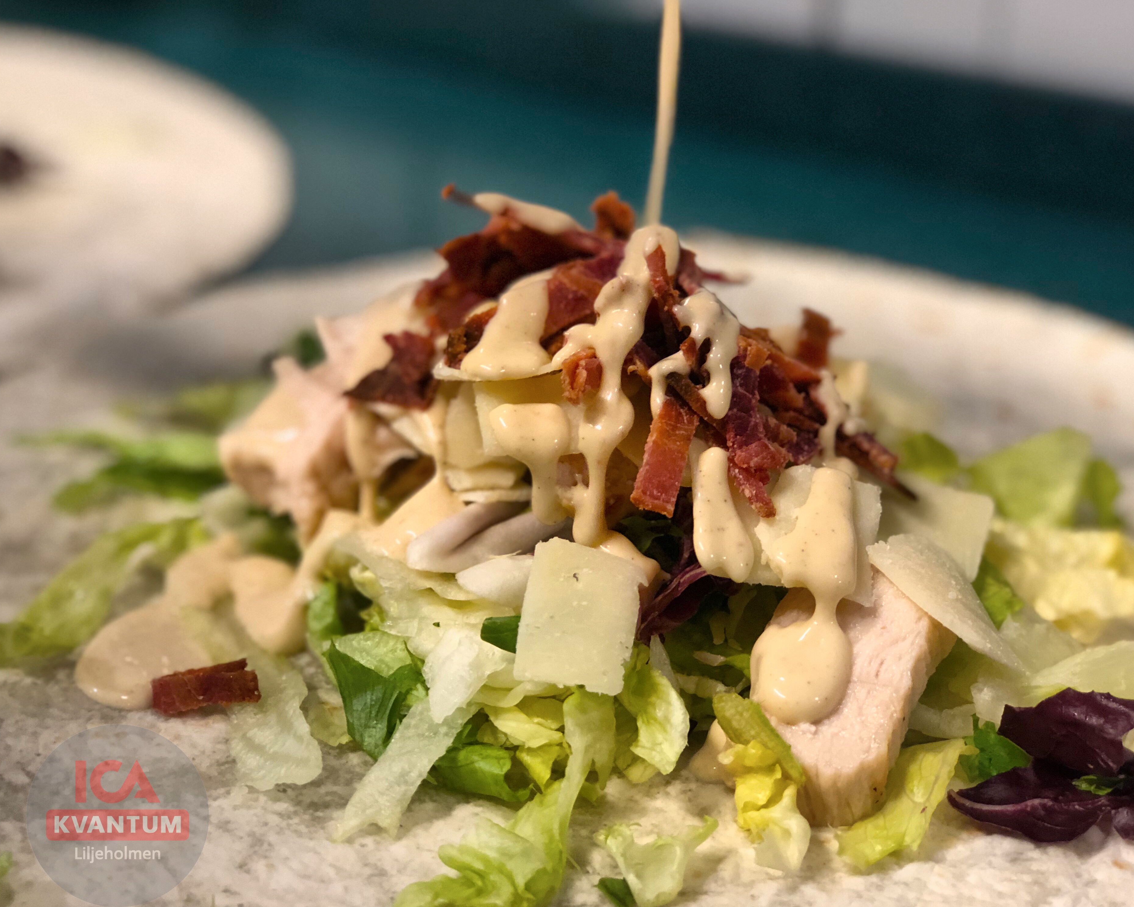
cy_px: 458
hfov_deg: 31.5
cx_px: 574
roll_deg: -0.8
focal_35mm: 60
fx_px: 2014
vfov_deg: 25.4
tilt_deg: -25.7
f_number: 2.8
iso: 250
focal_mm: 6.6
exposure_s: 1/50
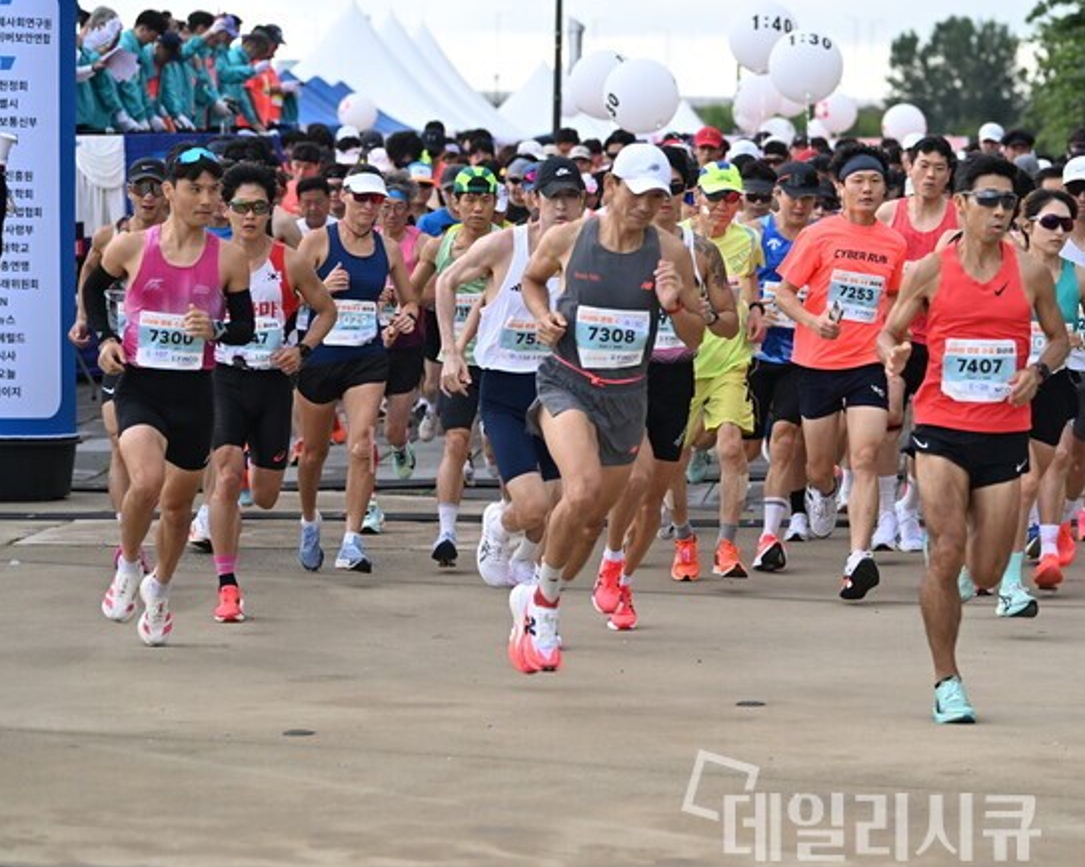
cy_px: 252
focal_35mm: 141
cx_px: 831
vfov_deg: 10.9
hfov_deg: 13.6
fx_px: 4526
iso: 220
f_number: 2.8
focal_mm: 85
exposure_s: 1/640
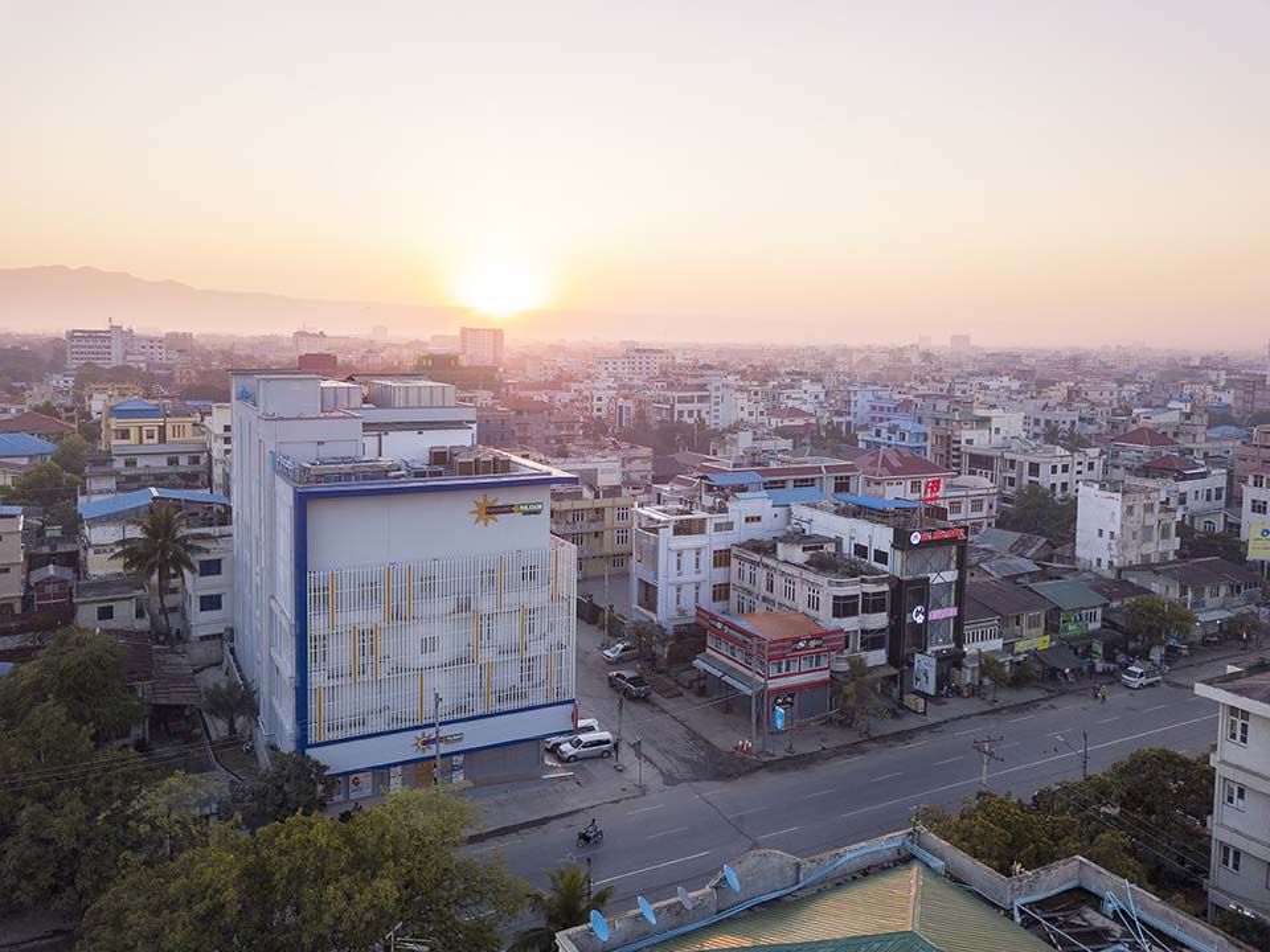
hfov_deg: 67.3
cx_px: 635
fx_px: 954
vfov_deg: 53.1
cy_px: 476
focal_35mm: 26
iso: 100
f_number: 2.2
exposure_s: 1/240
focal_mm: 4.73
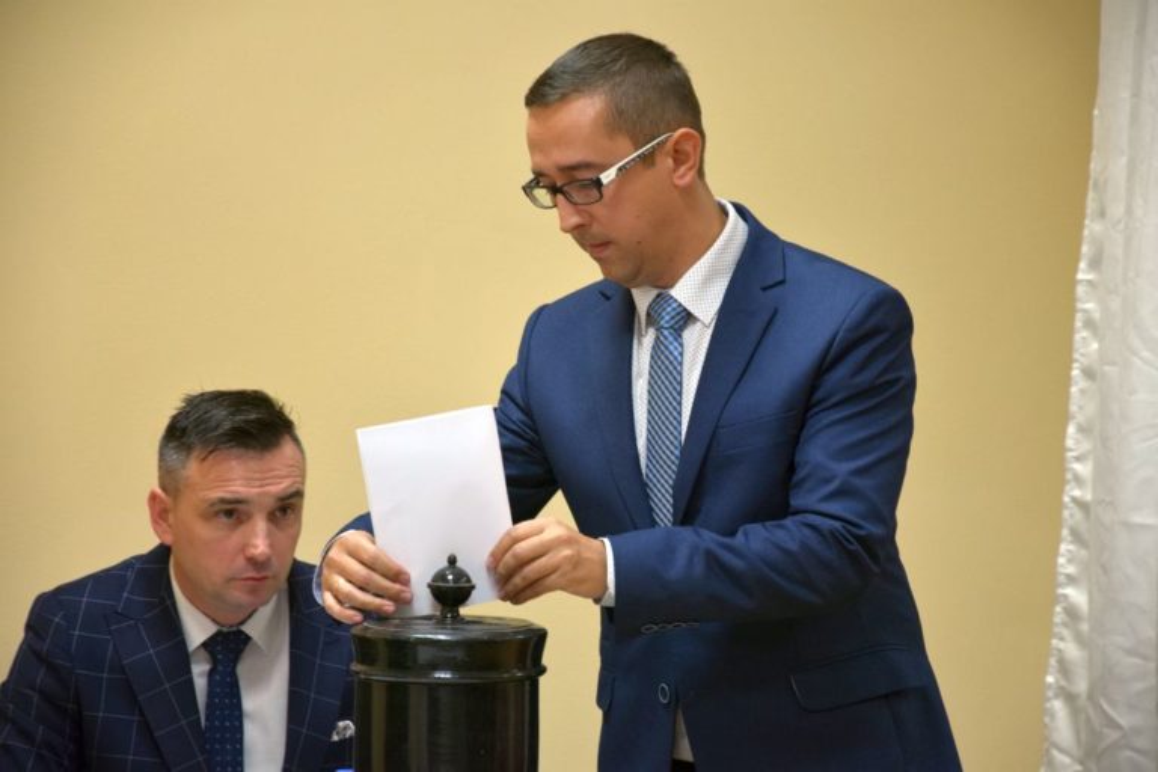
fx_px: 5066
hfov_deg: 13.0
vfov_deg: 8.7
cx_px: 579
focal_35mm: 158
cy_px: 386
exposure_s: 1/60
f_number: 5.6
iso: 900
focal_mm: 105
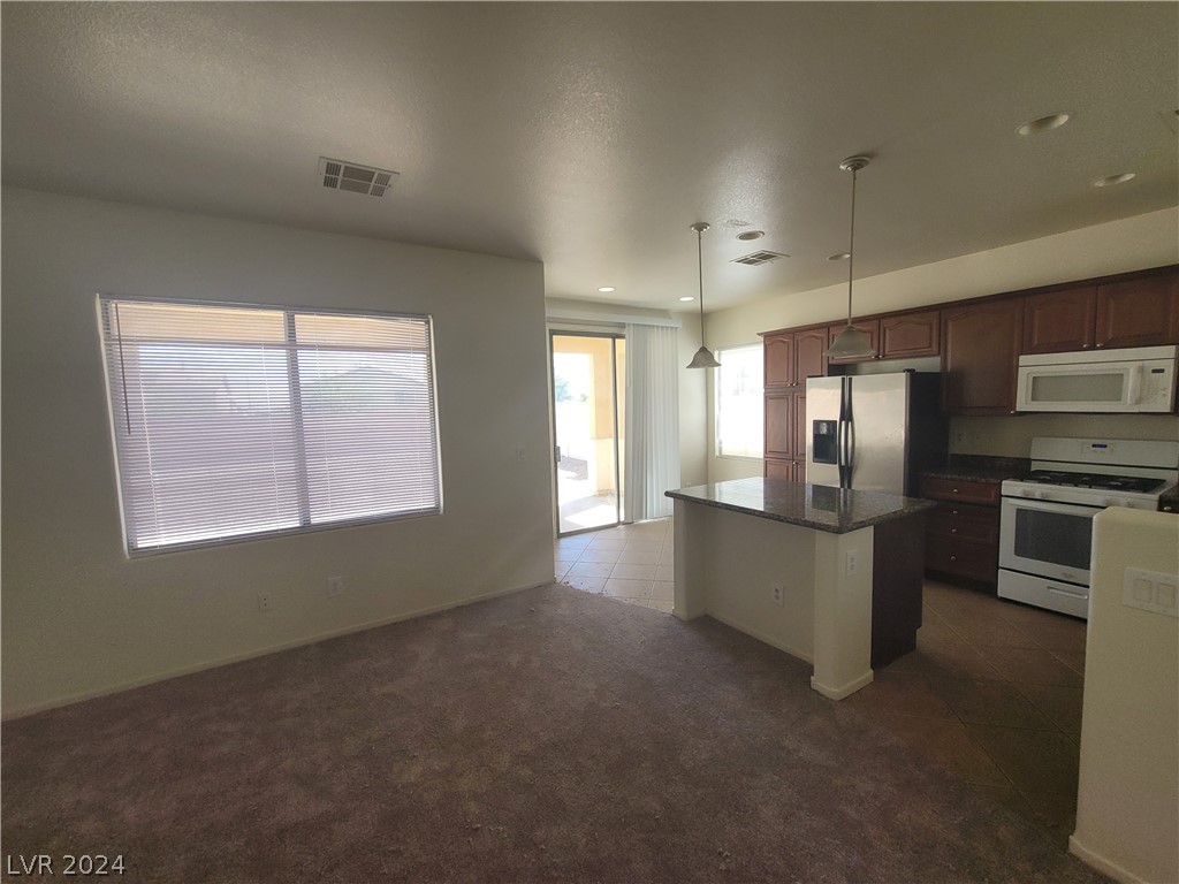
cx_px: 590
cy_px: 442
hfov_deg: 106.2
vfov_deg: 89.9
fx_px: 443
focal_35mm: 13
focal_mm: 2.2
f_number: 2.2
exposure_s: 1/153
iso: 64
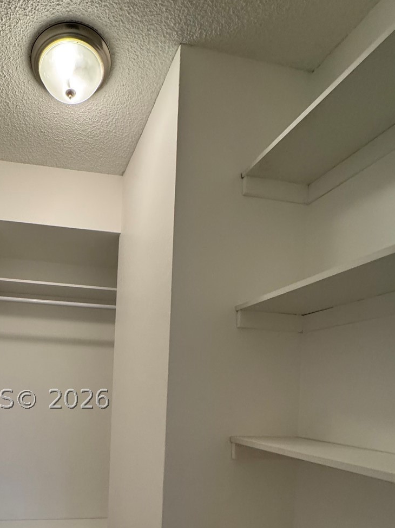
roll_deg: -1.7
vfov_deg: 68.9
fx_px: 350
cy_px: 399
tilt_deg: -1.0
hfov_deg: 54.7
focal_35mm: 23
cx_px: 77
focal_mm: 2.22
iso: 320
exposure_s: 1/120
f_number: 2.2
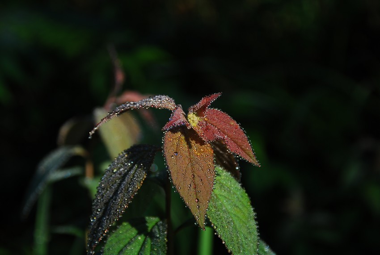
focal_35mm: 98
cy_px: 128
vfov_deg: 14.1
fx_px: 1032
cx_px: 190
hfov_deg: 20.9
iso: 100
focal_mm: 65
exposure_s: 1/250
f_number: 5.6
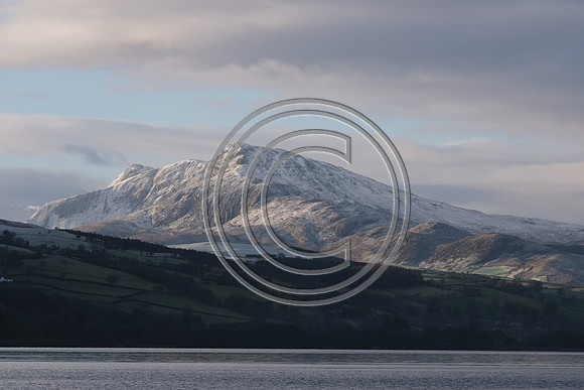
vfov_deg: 6.5
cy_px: 195
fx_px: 3407
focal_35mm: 210
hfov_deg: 9.8
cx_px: 292
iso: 160
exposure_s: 1/45
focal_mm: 140
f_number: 16
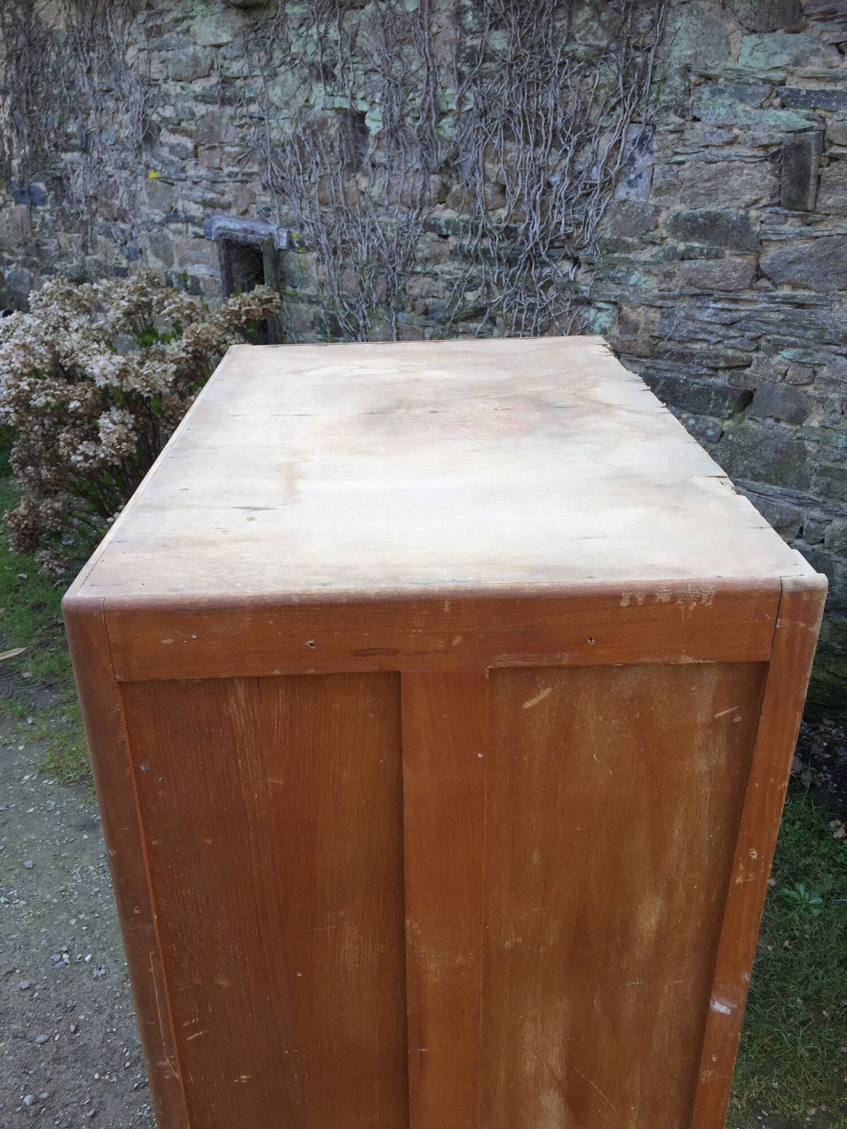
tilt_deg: -25.0
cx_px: 424
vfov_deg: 61.7
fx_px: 946
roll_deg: +0.3
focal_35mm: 29
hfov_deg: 48.2
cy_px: 564
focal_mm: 4.15
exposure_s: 1/338
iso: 32
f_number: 2.2
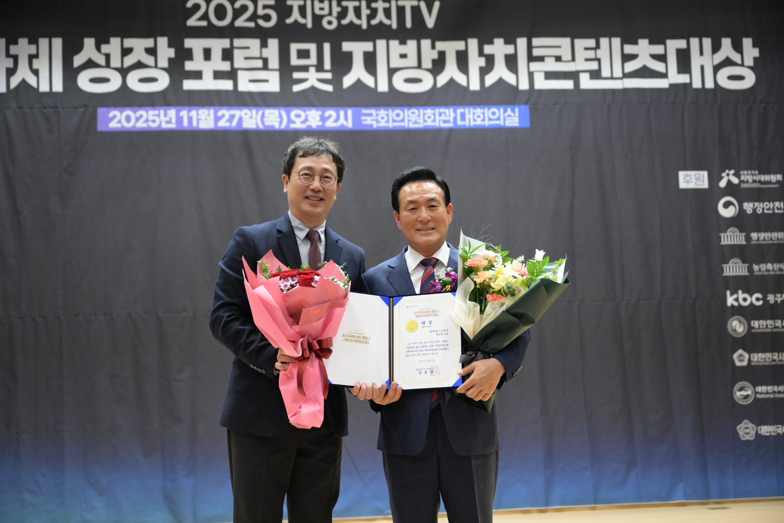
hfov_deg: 48.5
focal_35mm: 40
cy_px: 262
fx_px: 871
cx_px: 392
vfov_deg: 33.4
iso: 6400
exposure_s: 1/250
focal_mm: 40
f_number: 2.8
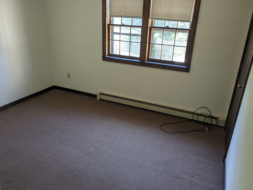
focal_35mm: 27
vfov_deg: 51.4
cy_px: 95
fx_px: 197
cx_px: 126
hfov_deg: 65.3
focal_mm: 4.38
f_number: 1.73
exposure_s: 1/40
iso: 50
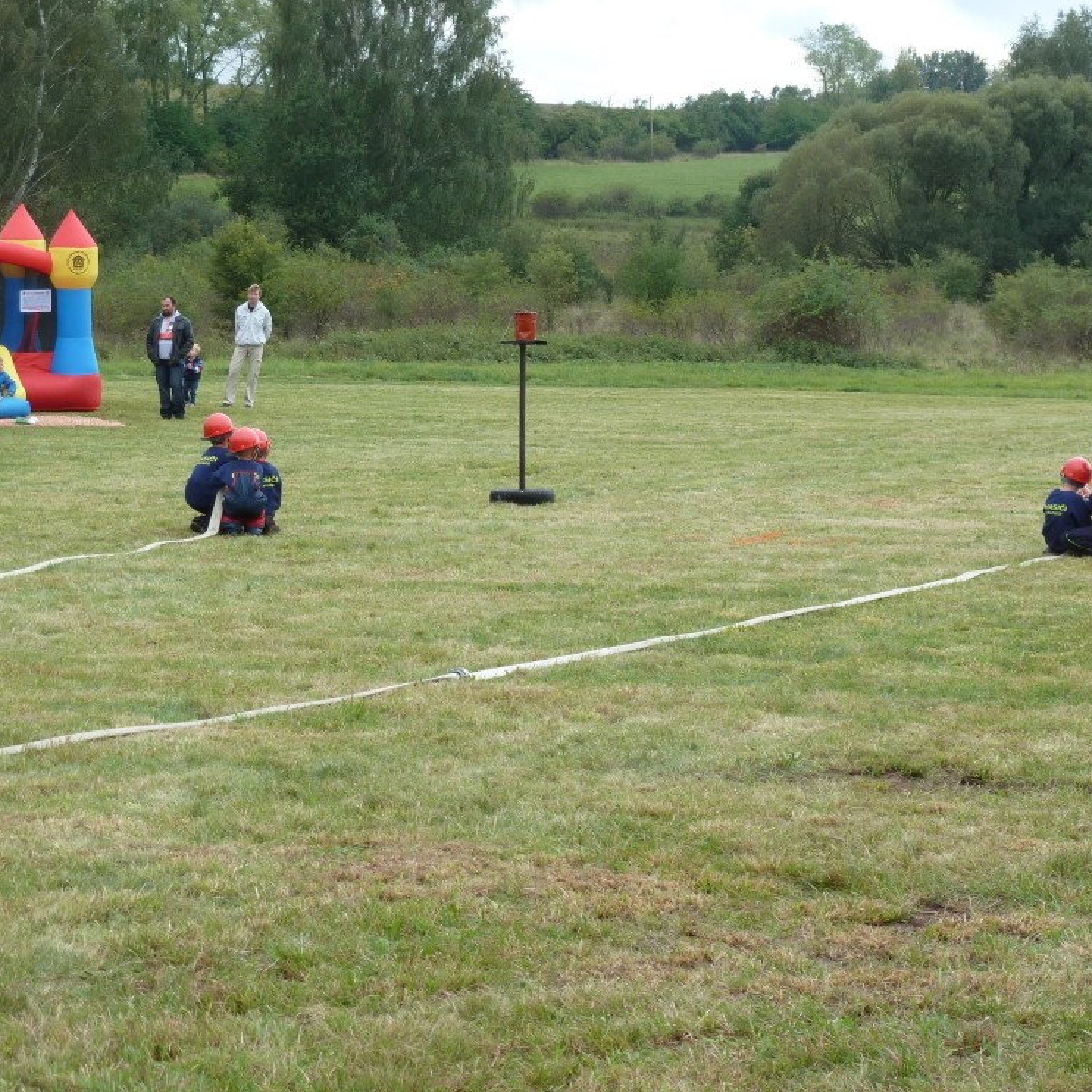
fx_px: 3391
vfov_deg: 18.3
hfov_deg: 18.3
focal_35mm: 95
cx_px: 585
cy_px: 539
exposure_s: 1/125
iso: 80
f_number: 4.2
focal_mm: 12.8
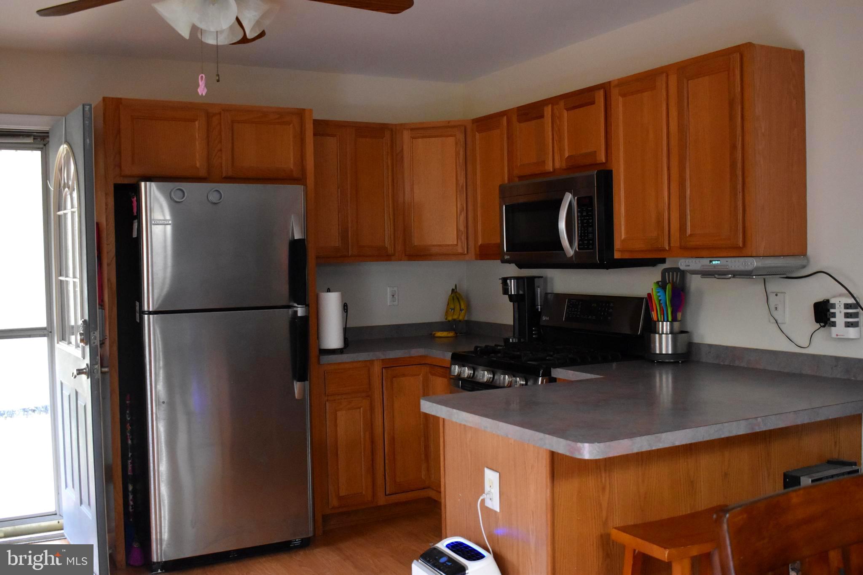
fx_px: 863
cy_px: 288
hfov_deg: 53.1
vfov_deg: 36.9
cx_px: 432
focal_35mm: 36
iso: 3600
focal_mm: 24
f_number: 4
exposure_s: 1/125
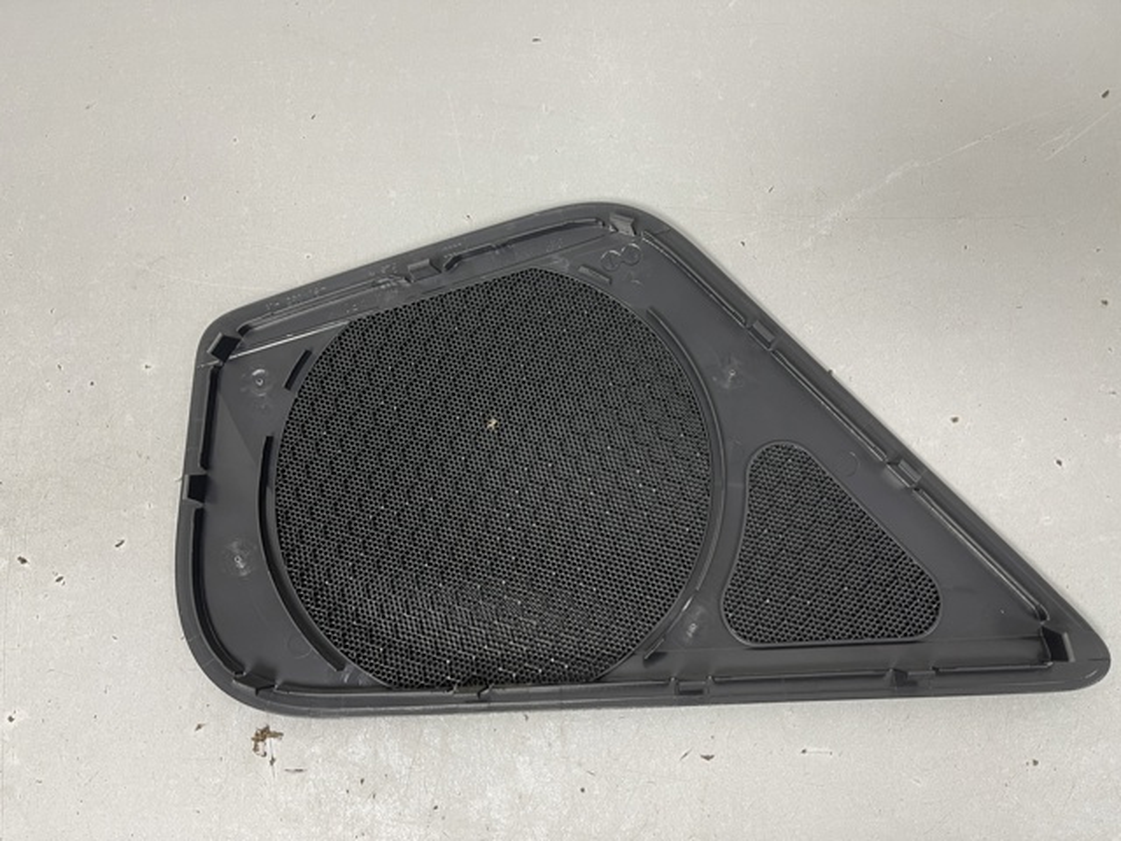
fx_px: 810
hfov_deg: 69.4
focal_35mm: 25
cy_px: 420
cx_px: 560
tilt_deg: -79.3
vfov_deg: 54.9
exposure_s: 1/50
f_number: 1.6
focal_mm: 5.1
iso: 80
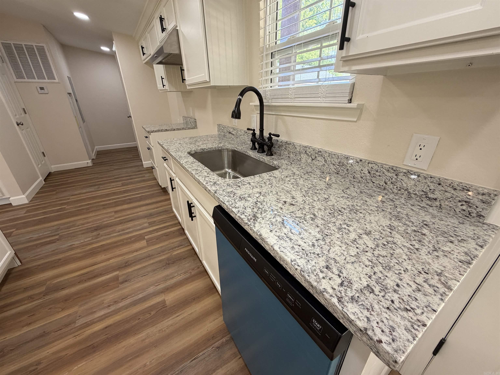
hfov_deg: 102.1
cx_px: 250
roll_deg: +0.1
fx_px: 202
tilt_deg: -25.0
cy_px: 188
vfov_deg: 85.7
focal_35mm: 14
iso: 160
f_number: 2.2
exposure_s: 1/121
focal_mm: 2.22
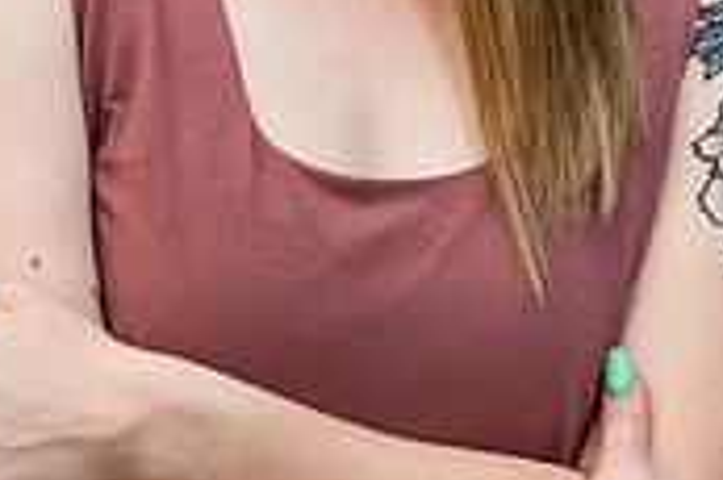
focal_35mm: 341
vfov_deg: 4.0
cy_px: -409
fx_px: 6842
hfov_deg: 6.0
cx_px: 263
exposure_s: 1/100
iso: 50
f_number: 1.8
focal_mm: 85
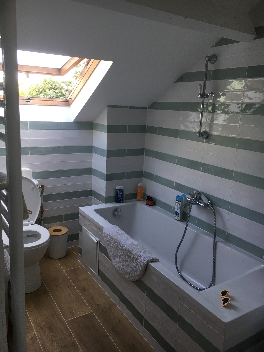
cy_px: 176
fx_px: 295
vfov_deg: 61.7
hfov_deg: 48.2
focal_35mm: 29
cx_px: 132
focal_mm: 4.15
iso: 25
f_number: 2.2
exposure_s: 1/33
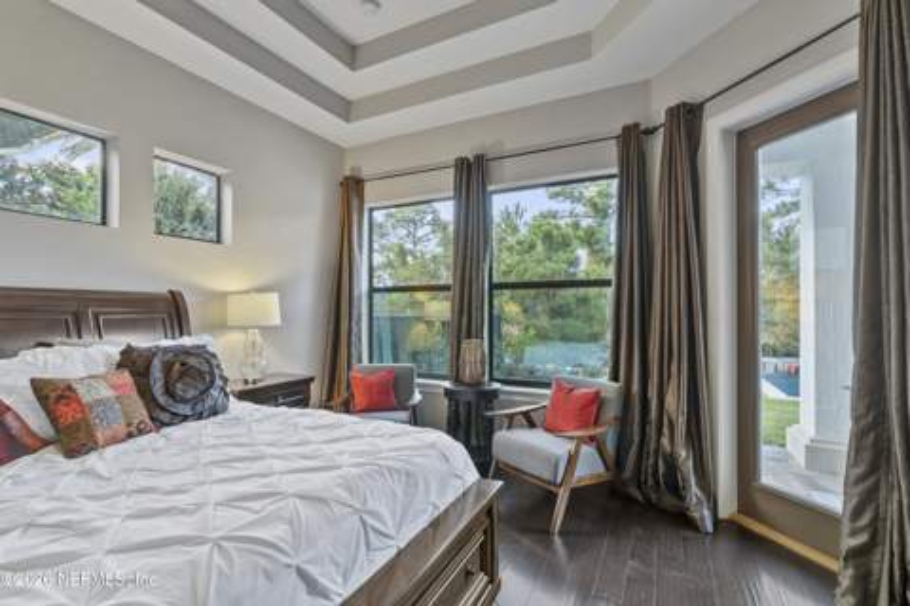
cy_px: 303
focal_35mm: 16
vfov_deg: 73.7
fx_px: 404
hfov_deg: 96.7
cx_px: 455
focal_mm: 16
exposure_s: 1.3
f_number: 8
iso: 160
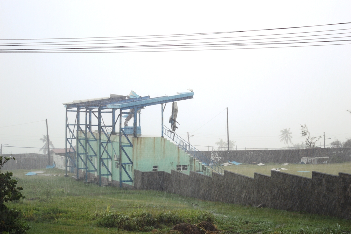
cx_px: 176
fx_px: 804
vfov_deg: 16.5
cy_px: 117
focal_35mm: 82
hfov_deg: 24.6
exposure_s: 1/125
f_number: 5.6
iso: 100
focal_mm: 55
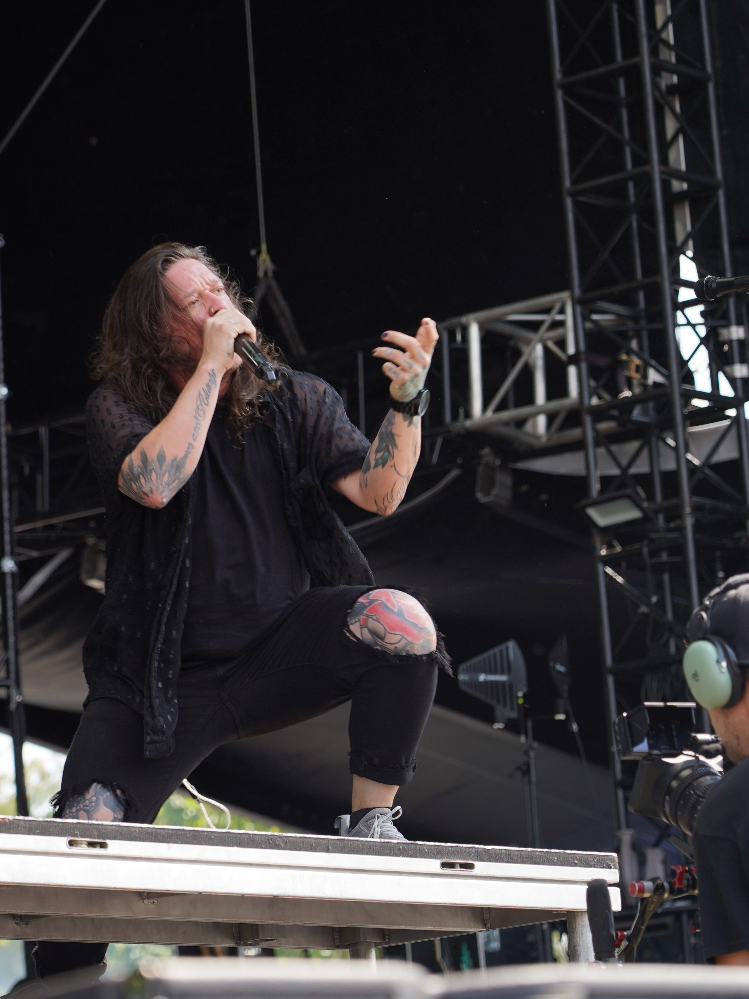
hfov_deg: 9.7
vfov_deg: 13.0
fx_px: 4385
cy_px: 499
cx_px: 124
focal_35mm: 152
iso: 100
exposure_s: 1/200
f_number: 5
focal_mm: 105
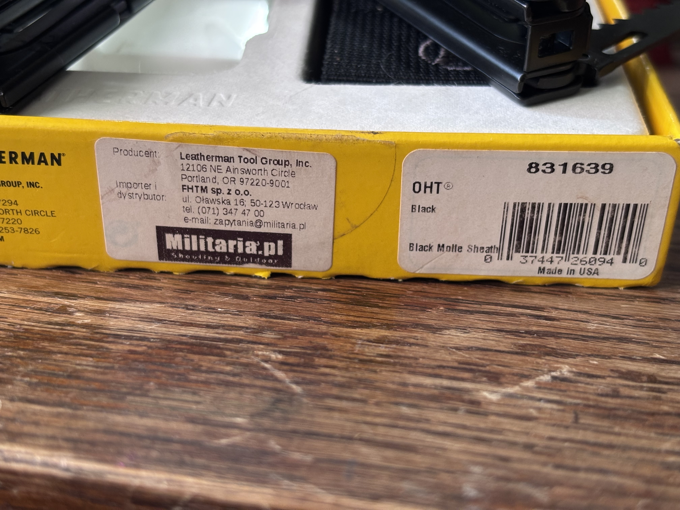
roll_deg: -0.8
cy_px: 255
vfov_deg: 28.0
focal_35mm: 52
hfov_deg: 36.8
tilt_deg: -17.3
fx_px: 1021
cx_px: 340
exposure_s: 1/40
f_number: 1.6
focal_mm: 5.96
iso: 160
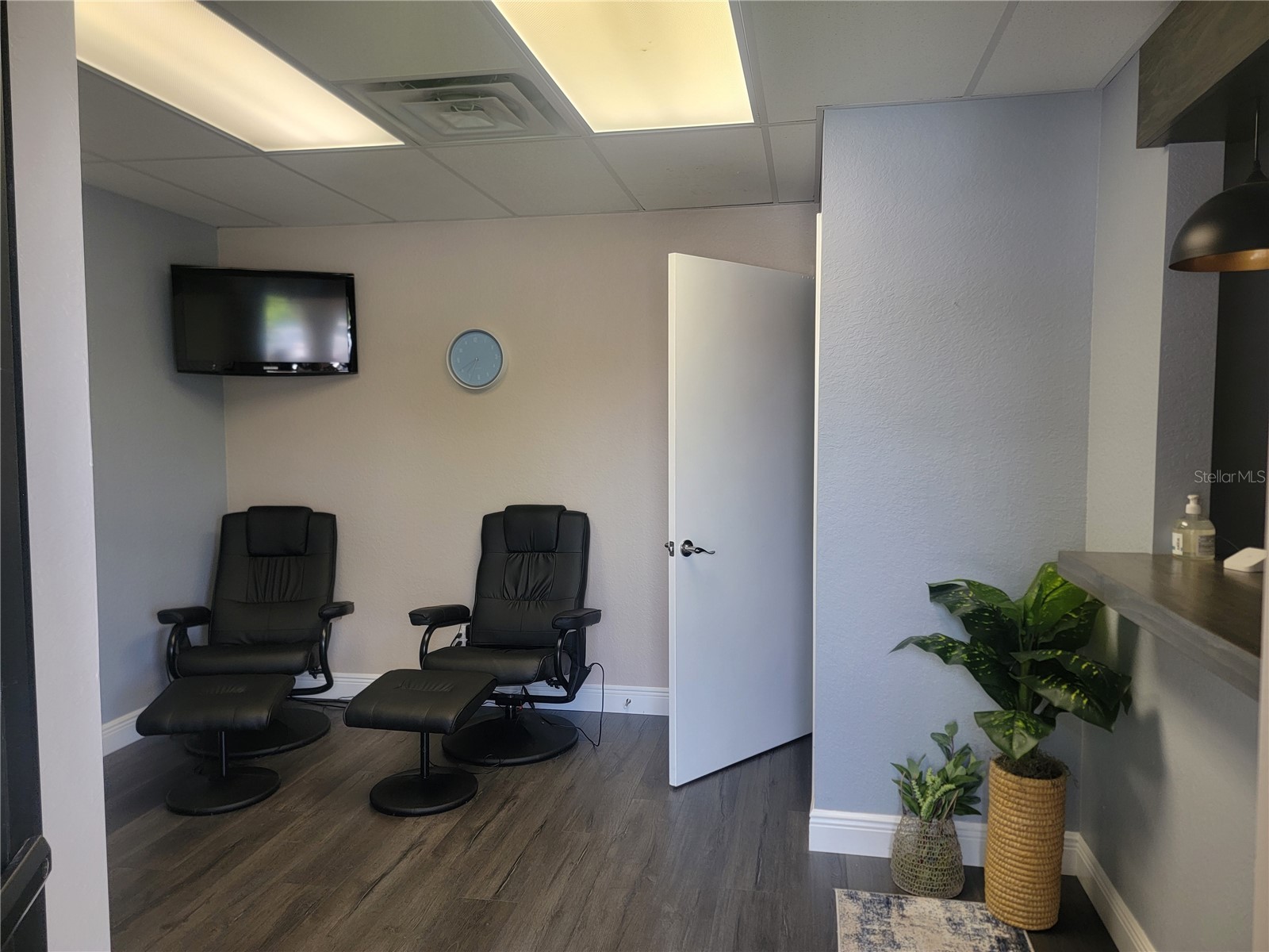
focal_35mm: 24
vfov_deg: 56.8
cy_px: 476
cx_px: 634
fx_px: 880
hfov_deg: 71.6
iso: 80
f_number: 1.8
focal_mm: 6.7
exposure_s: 1/120
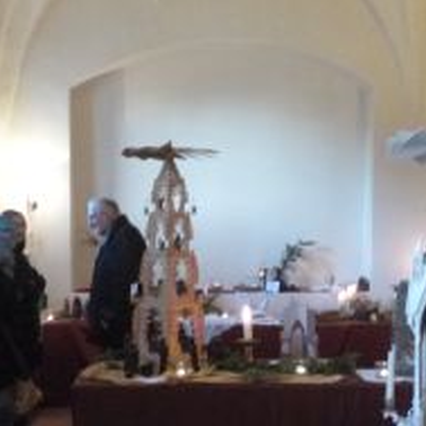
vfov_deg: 28.3
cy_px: 298
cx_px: 158
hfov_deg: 28.5
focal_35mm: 60
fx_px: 835
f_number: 2.9
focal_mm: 5.7
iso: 1000
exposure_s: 1/15
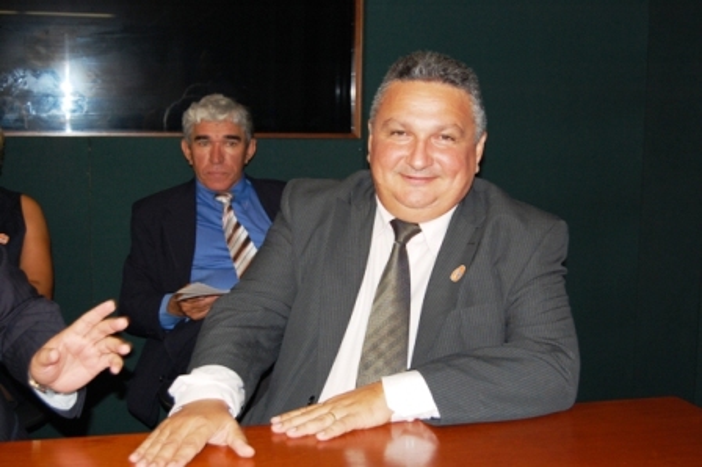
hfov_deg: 37.9
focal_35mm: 52
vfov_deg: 25.7
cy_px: 234
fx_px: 1023
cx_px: 351
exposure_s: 1/60
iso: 400
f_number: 4.8
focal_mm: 35
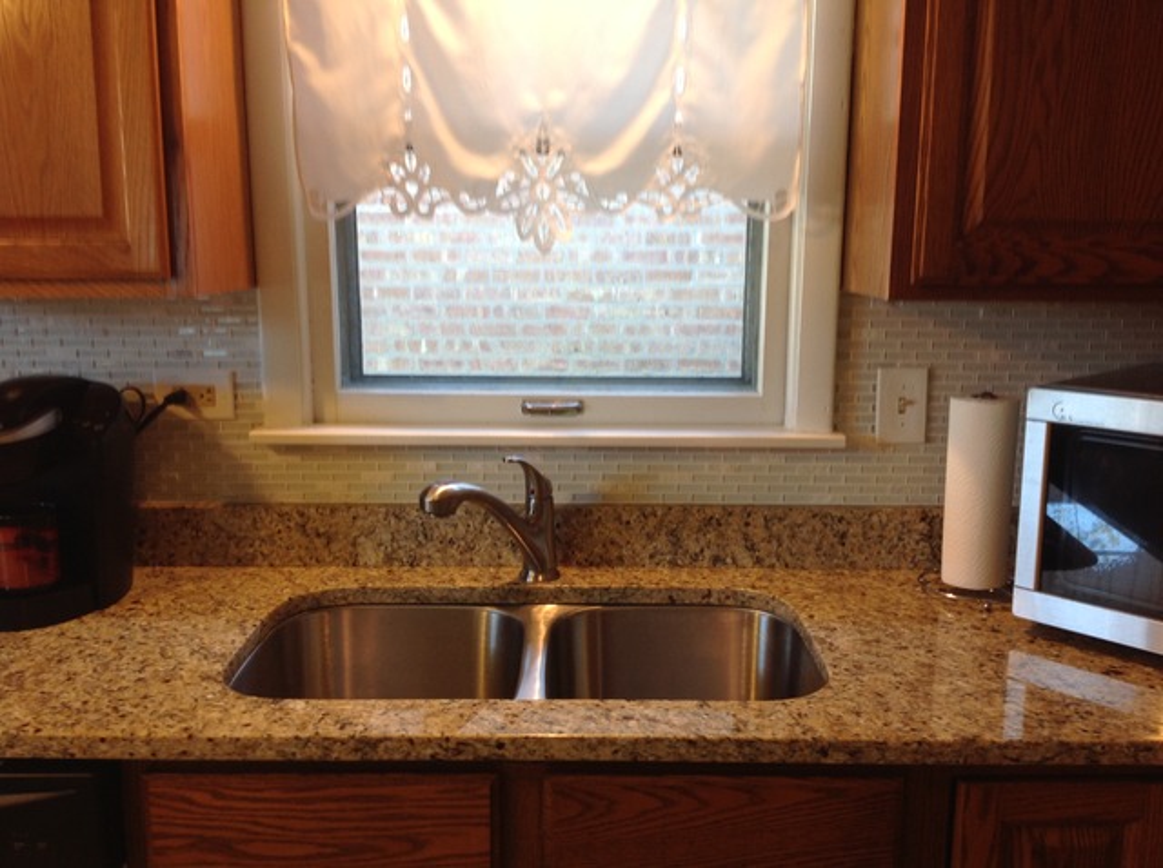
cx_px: 582
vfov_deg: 40.6
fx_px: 1174
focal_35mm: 35
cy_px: 434
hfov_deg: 52.7
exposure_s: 1/20
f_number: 2.4
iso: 50
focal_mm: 4.28
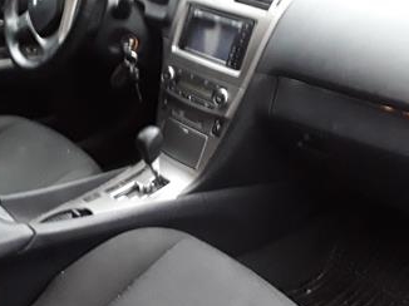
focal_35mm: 55
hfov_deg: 35.0
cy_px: 139
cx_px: 208
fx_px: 649
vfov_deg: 26.5
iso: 250
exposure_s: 1/25
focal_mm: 2.91
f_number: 1.9
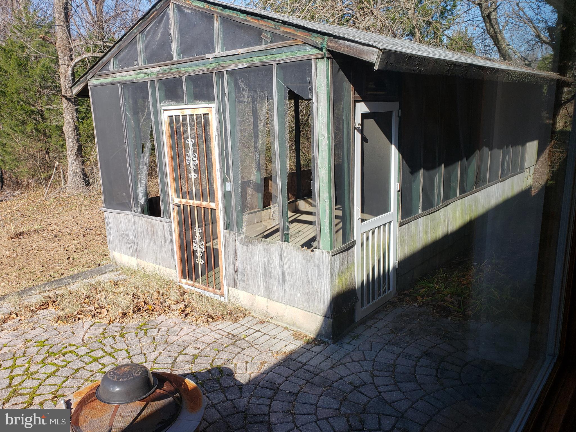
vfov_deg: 53.1
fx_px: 433
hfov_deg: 67.3
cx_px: 288
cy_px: 216
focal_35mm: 26
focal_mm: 4.3
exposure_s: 1/562
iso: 50
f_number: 2.4
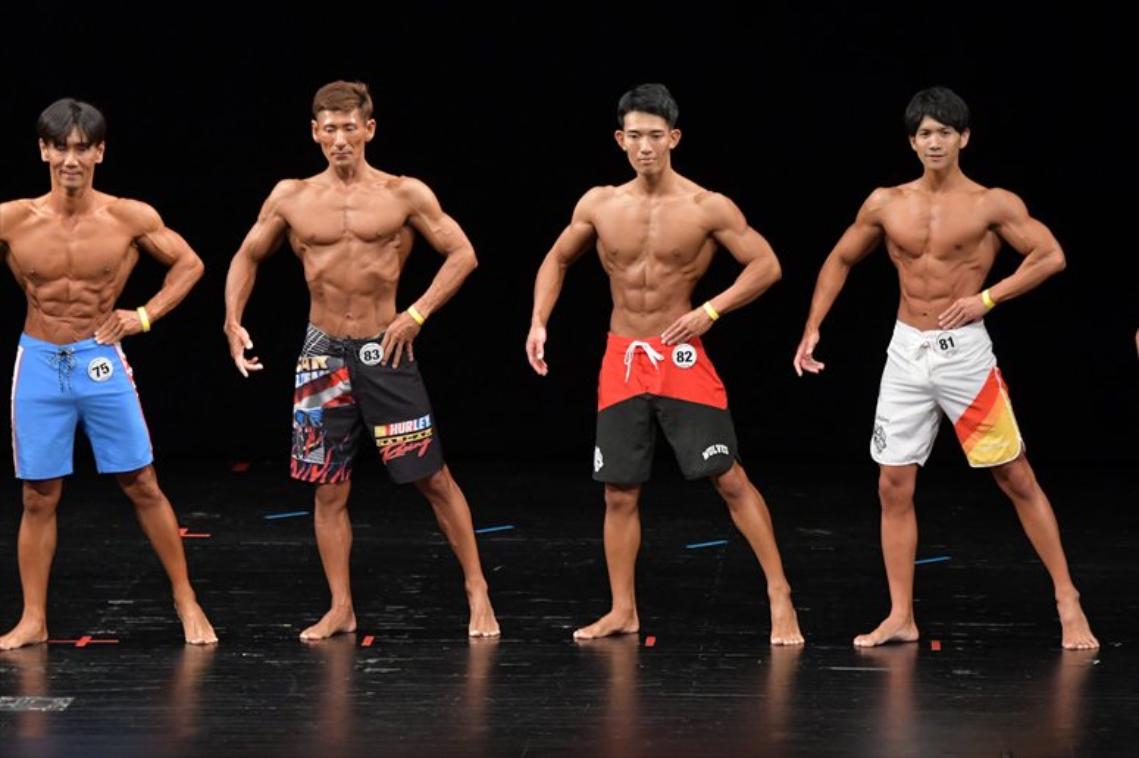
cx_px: 570
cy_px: 379
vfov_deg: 6.1
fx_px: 7115
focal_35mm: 225
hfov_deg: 9.2
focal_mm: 150
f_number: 5.6
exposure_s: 1/400
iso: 3200
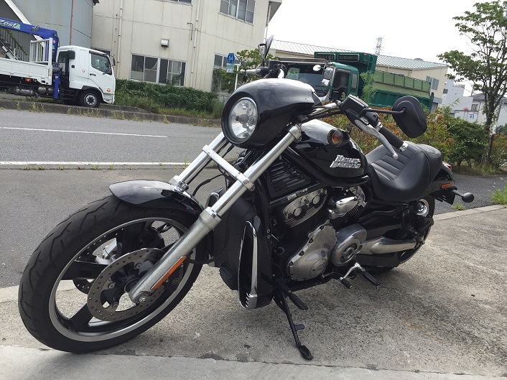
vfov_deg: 48.2
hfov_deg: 61.7
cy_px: 190
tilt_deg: -11.8
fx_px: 425
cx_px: 254
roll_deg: -8.0
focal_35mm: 29
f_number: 2.2
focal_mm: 4.15
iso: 32
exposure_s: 1/791
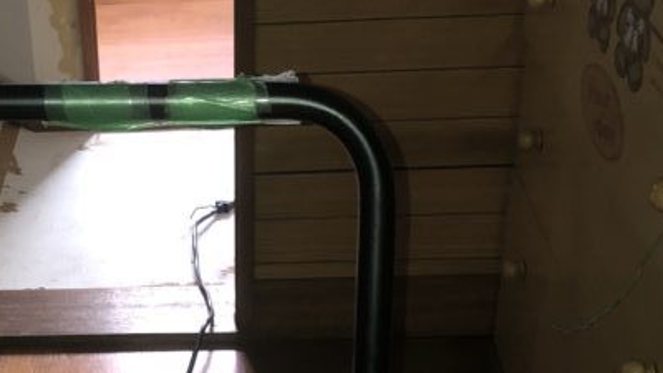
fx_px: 1371
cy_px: 383
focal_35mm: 78
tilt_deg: -32.2
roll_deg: +4.7
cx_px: 88
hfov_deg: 26.4
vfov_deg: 15.2
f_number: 1.8
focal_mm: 3.99
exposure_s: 1/6
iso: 100
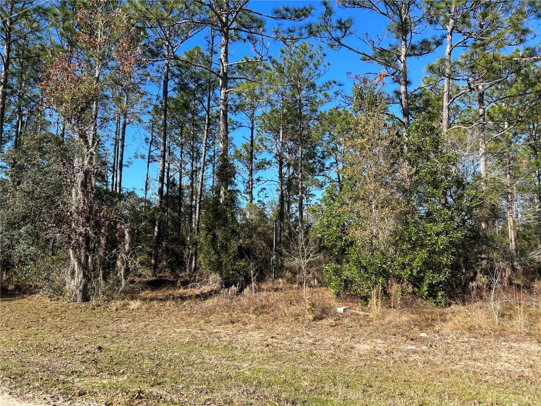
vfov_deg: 53.1
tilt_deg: +8.1
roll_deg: +0.2
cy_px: 203
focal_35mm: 26
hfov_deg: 67.3
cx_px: 270
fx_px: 406
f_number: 1.5
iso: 50
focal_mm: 5.7
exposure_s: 1/1972
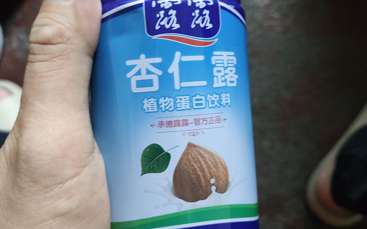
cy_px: 104
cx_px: 179
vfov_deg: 35.3
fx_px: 360
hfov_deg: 54.0
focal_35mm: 36
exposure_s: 1/25
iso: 1831
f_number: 1.8
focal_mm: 4.68
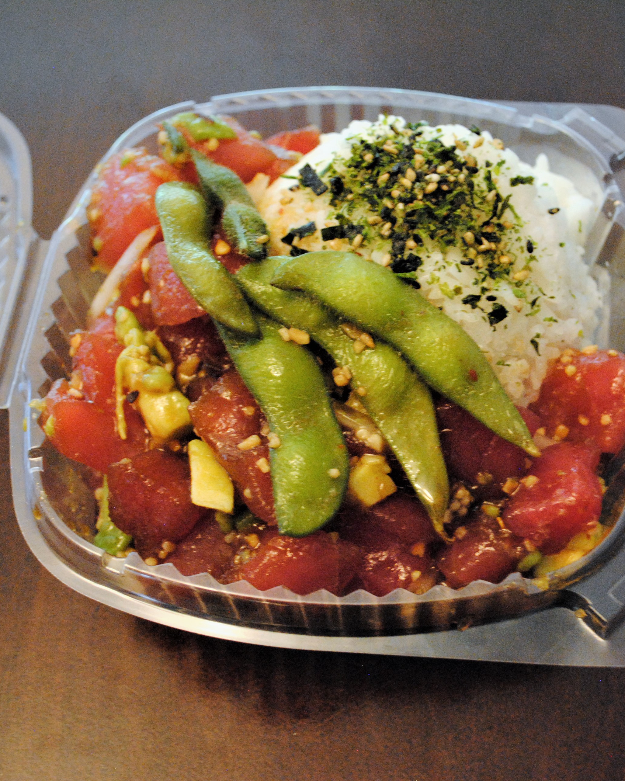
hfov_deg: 29.6
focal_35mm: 51
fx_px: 1179
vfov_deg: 36.7
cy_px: 392
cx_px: 364
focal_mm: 24
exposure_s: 1/25
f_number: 4
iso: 1600
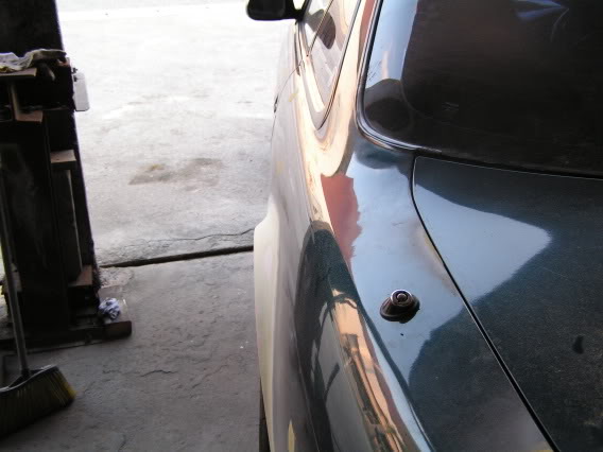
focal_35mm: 38
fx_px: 662
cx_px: 302
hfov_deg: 49.0
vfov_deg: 37.7
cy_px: 226
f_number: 2.8
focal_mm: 6.3
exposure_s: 1/40
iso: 80
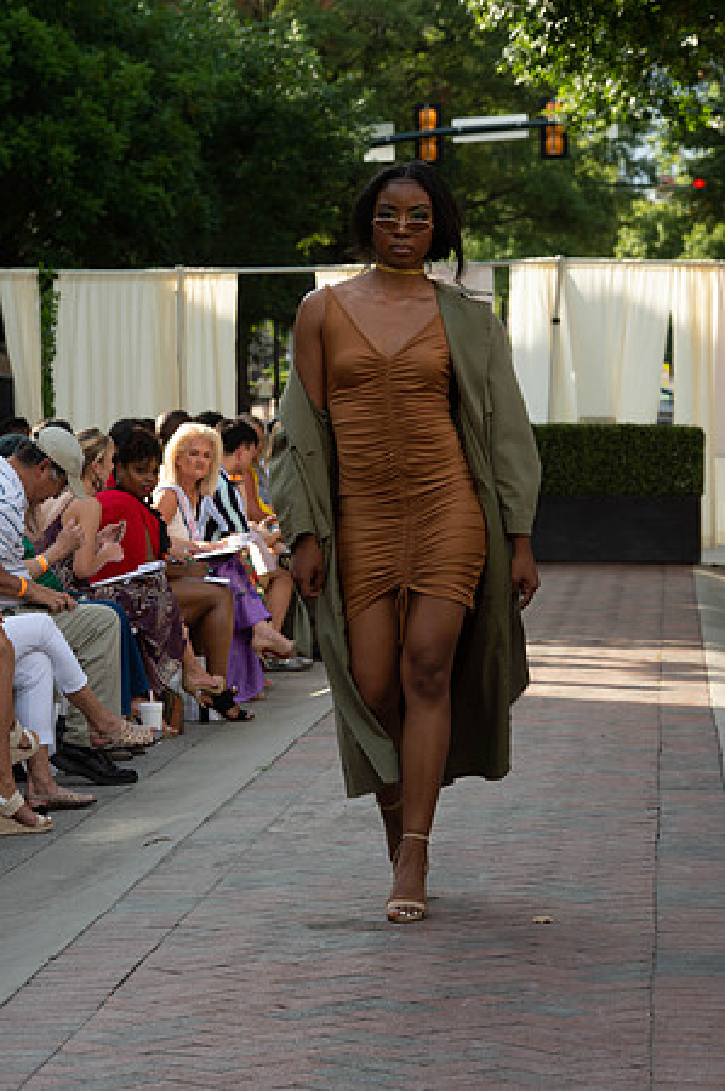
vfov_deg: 15.2
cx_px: 362
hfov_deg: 10.1
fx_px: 4087
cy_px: 546
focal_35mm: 135
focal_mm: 135
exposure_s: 1/160
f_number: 10
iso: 400
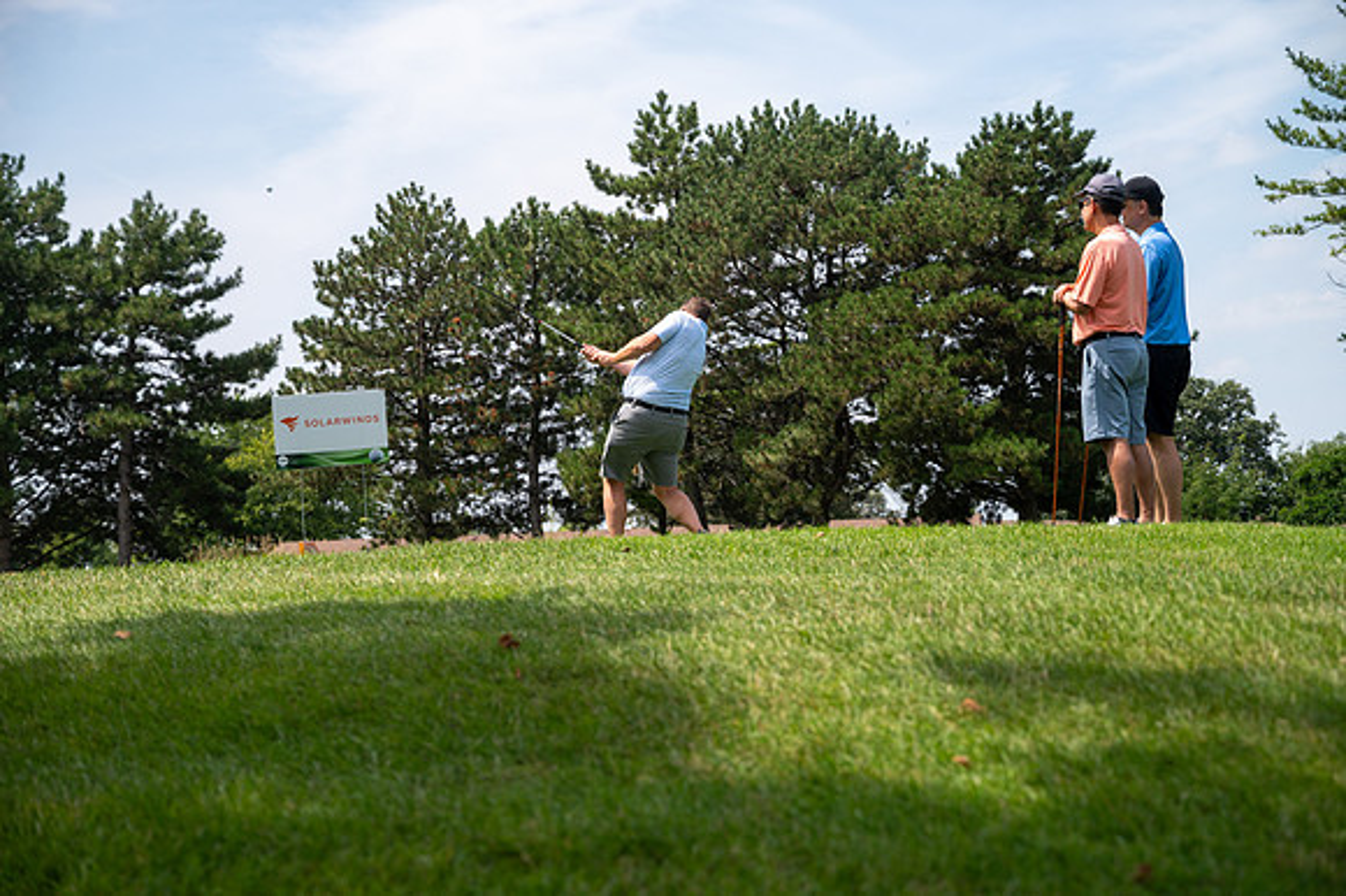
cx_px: 673
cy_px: 448
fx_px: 2616
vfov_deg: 19.4
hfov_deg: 28.9
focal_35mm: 70
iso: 250
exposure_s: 1/1250
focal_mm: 70
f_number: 5
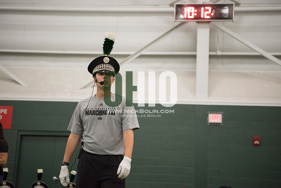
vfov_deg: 19.5
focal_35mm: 70
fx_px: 546
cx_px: 140
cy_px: 94
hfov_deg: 28.8
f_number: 3.2
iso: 3200
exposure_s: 1/320
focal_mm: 70
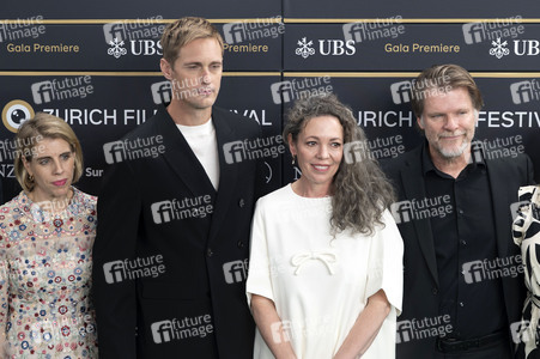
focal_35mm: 93
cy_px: 161
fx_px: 1387
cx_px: 270
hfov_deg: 22.0
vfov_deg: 14.8
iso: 400
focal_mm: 84
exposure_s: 1/200
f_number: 4.5
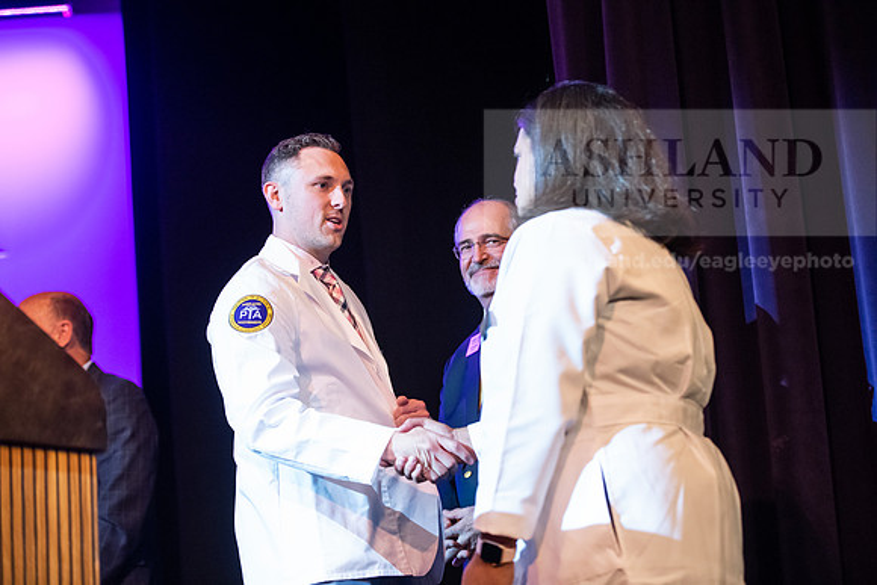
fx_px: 1706
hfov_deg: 28.8
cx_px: 438
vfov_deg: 19.5
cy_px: 292
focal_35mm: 70
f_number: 3.2
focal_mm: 70
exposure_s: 1/200
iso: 4000
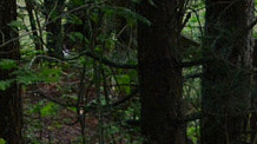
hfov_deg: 5.0
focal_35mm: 416
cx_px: -468
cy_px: -256
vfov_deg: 2.9
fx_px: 2831
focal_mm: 36
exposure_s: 1/100
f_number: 4.8
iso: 640
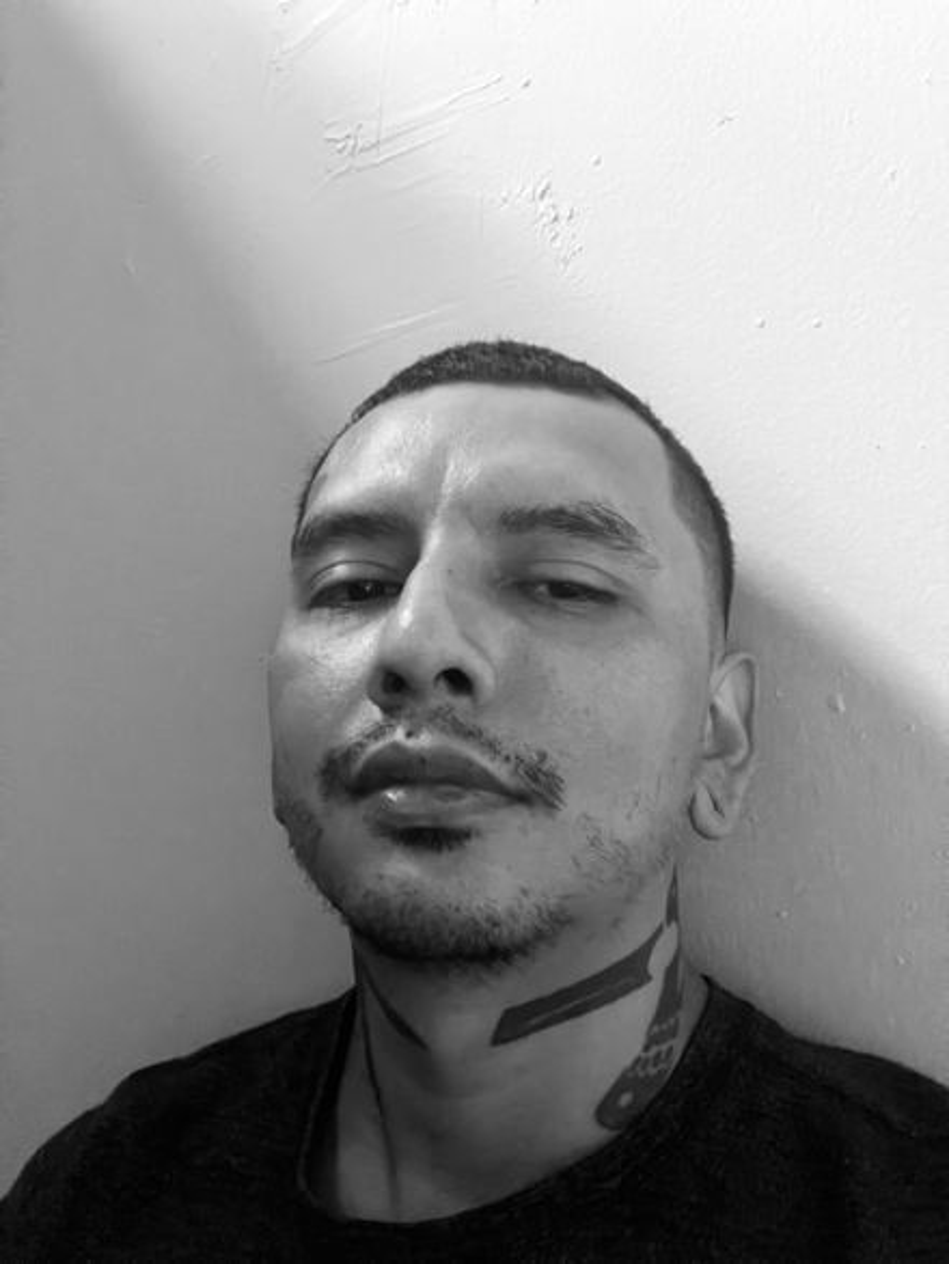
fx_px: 1169
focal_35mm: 32
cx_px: 474
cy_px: 632
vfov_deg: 56.8
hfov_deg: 44.2
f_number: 2.2
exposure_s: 1/15
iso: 1250
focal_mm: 2.87
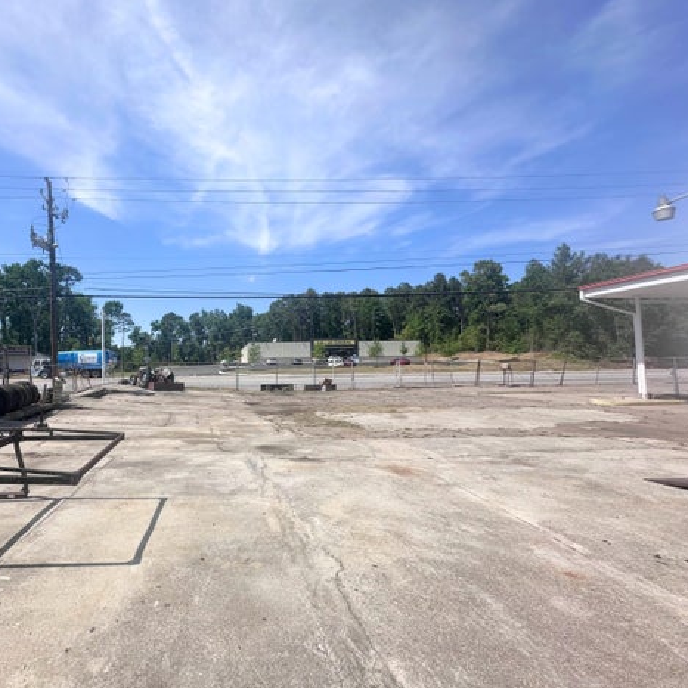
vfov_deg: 84.0
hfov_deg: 80.8
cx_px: 223
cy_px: 343
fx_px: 382
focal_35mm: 17
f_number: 2.2
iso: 50
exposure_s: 1/2564
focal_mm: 2.22
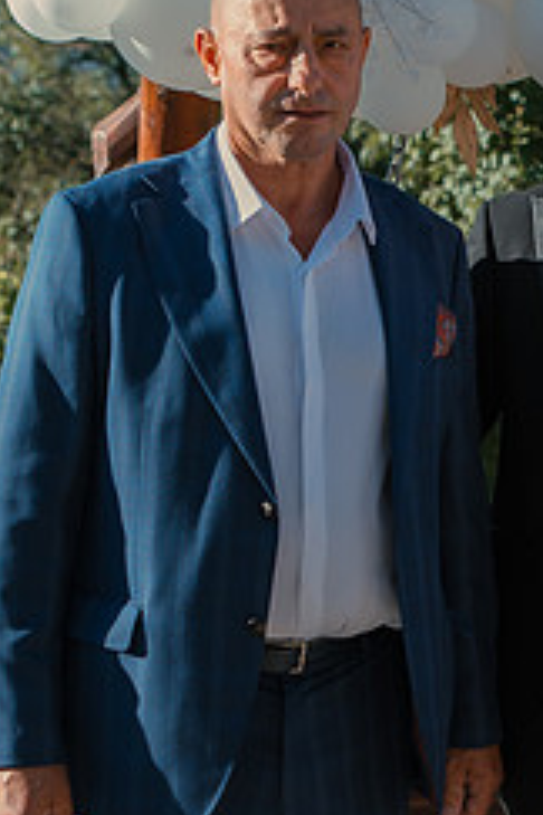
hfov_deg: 11.5
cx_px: 693
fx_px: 2624
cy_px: 272
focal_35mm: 116
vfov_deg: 17.6
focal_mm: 40
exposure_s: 1/250
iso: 100
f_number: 4
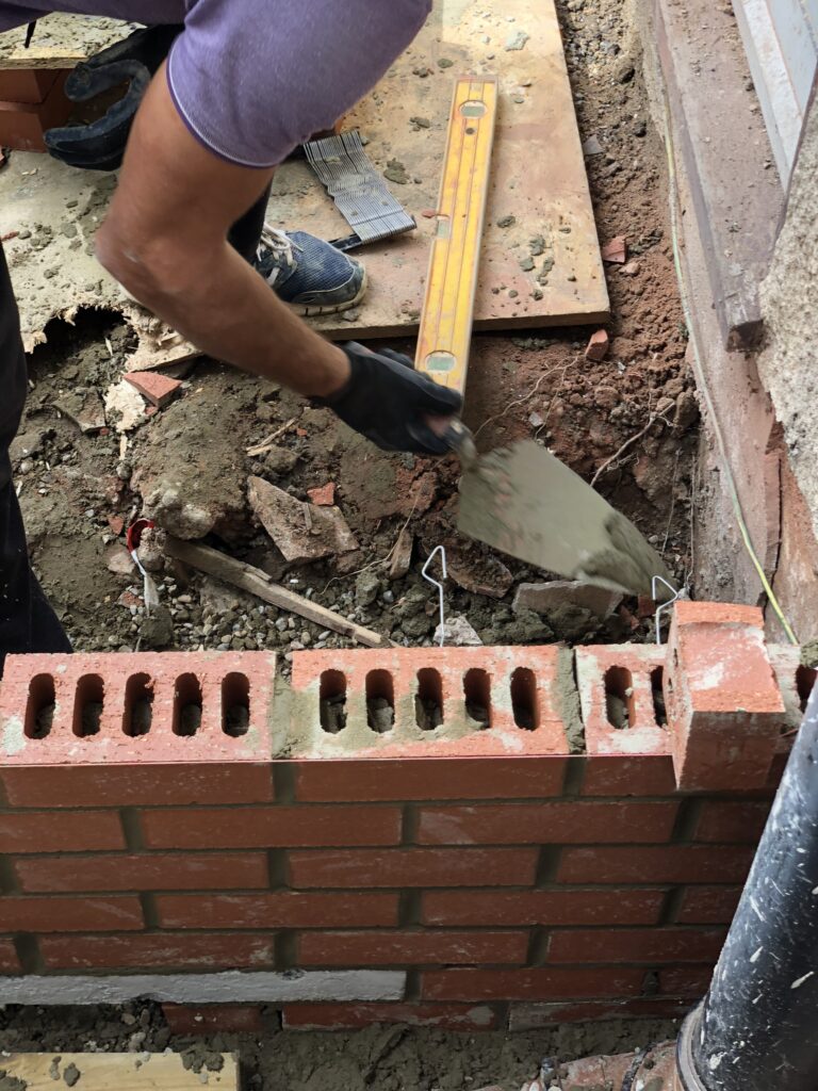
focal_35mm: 52
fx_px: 1638
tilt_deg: -49.8
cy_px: 546
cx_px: 409
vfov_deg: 36.8
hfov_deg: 28.0
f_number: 2.4
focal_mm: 6
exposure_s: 1/120
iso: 25
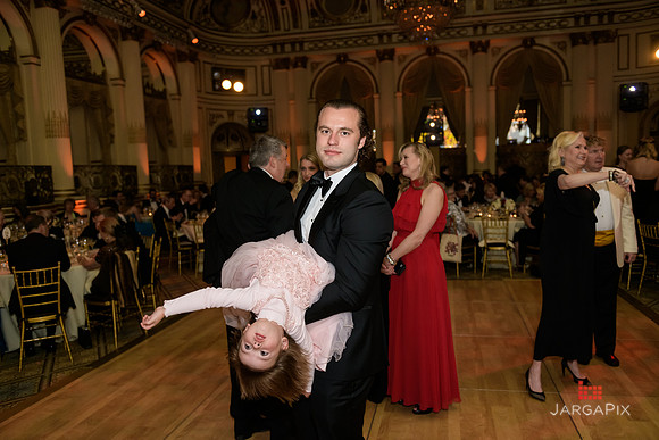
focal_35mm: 29
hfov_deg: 63.6
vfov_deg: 45.0
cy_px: 220
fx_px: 531
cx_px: 330
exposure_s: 1/125
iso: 1600
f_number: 3.2
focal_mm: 29
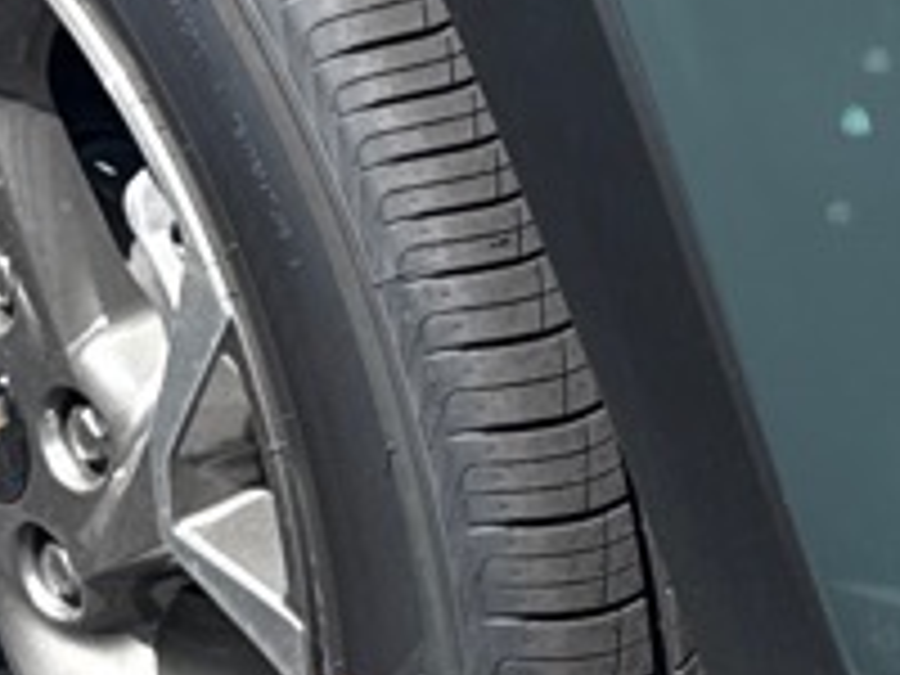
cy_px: -468
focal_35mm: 192
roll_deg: +3.1
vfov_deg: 7.5
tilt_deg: -16.2
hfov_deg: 10.2
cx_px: 1030
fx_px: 4992
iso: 80
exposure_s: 1/2000
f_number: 1.78
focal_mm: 6.76
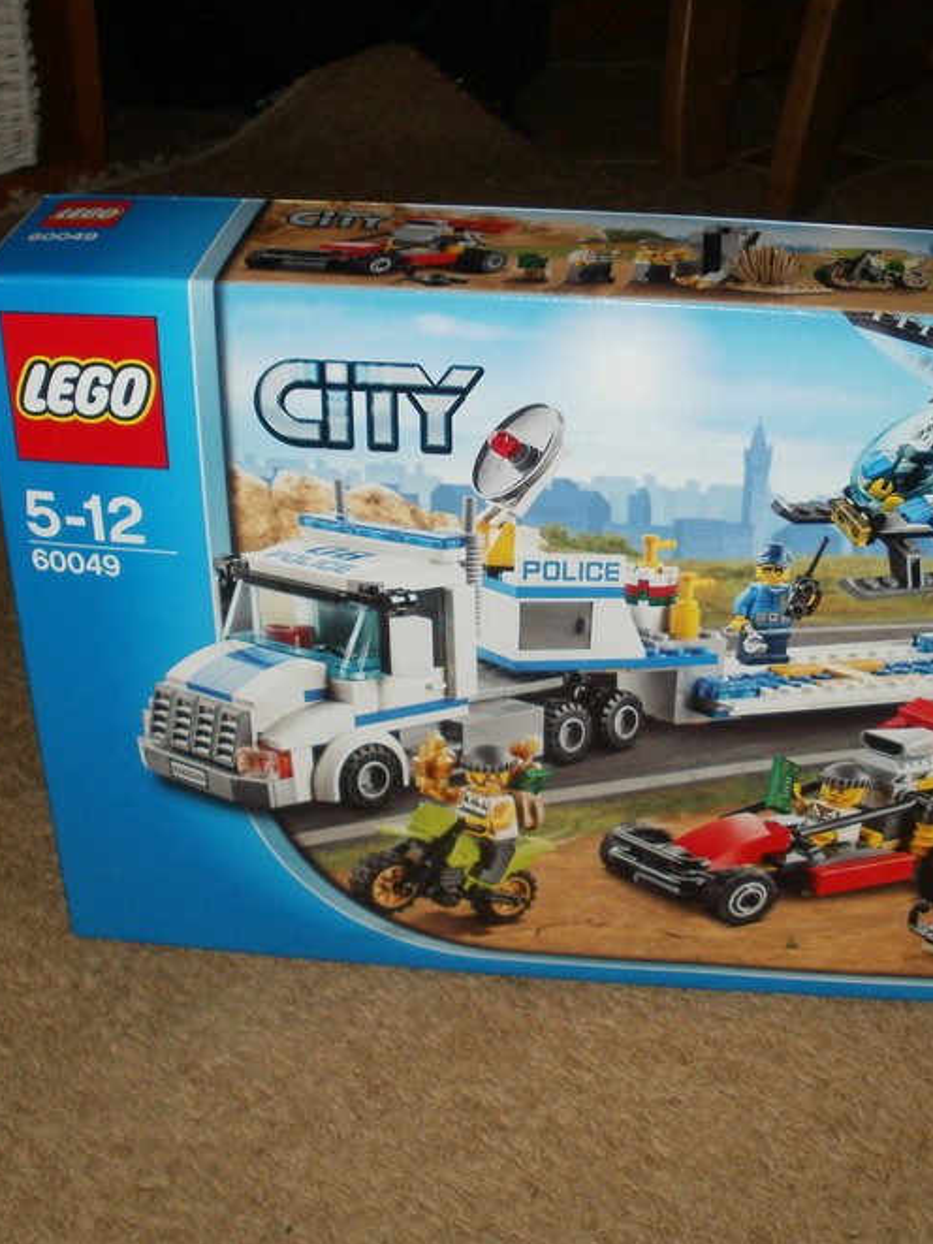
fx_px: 1760
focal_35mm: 49
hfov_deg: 29.6
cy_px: 614
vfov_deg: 38.9
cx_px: 579
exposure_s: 1/30
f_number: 3.5
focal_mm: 6.3
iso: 125
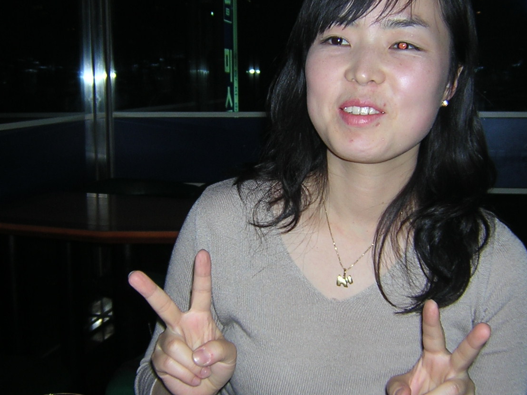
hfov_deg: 36.8
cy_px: 160
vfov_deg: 28.0
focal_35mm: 52
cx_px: 278
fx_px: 792
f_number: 2.6
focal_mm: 4.7
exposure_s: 1/60.1
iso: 100
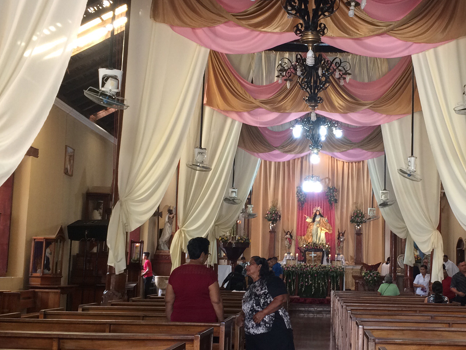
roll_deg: -1.6
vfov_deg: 27.5
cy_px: 179
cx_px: 319
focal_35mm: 53
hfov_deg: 35.7
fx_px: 713
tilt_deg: +4.7
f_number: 2.2
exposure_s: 1/30
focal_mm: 4.15
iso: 64
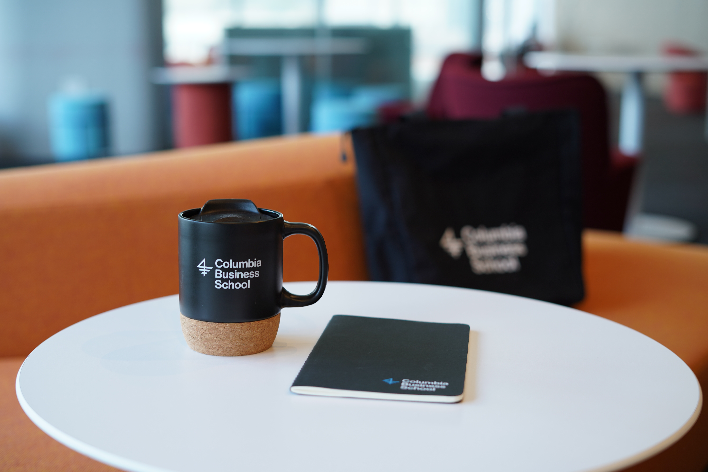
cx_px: 354
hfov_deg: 39.6
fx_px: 983
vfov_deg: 27.0
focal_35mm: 50
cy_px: 236
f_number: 2.8
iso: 100
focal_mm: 50
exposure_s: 1/40
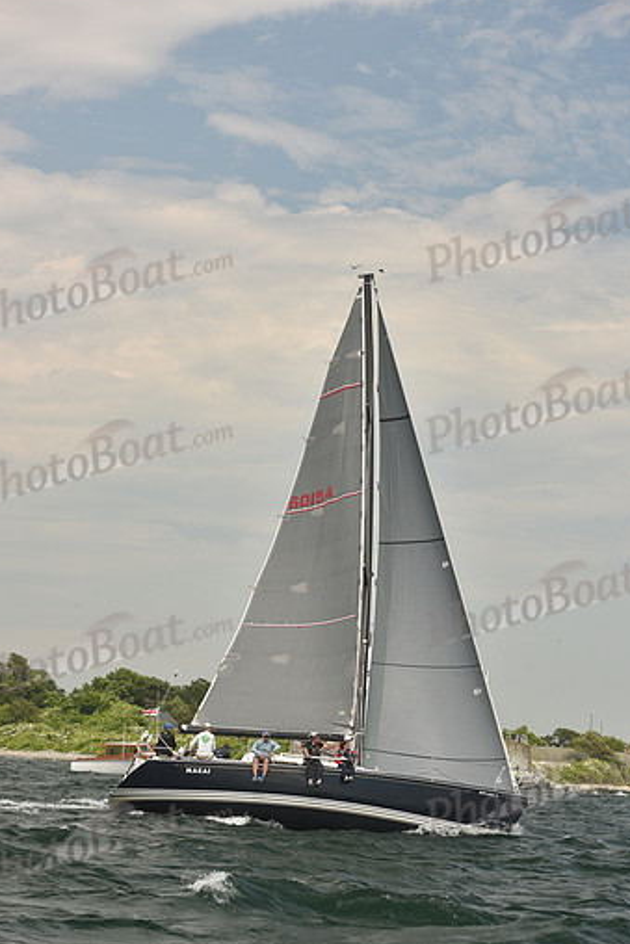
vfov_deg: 25.3
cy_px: 530
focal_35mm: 80
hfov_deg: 17.1
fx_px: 2098
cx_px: 330
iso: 250
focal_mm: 70
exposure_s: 1/640
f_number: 5.6
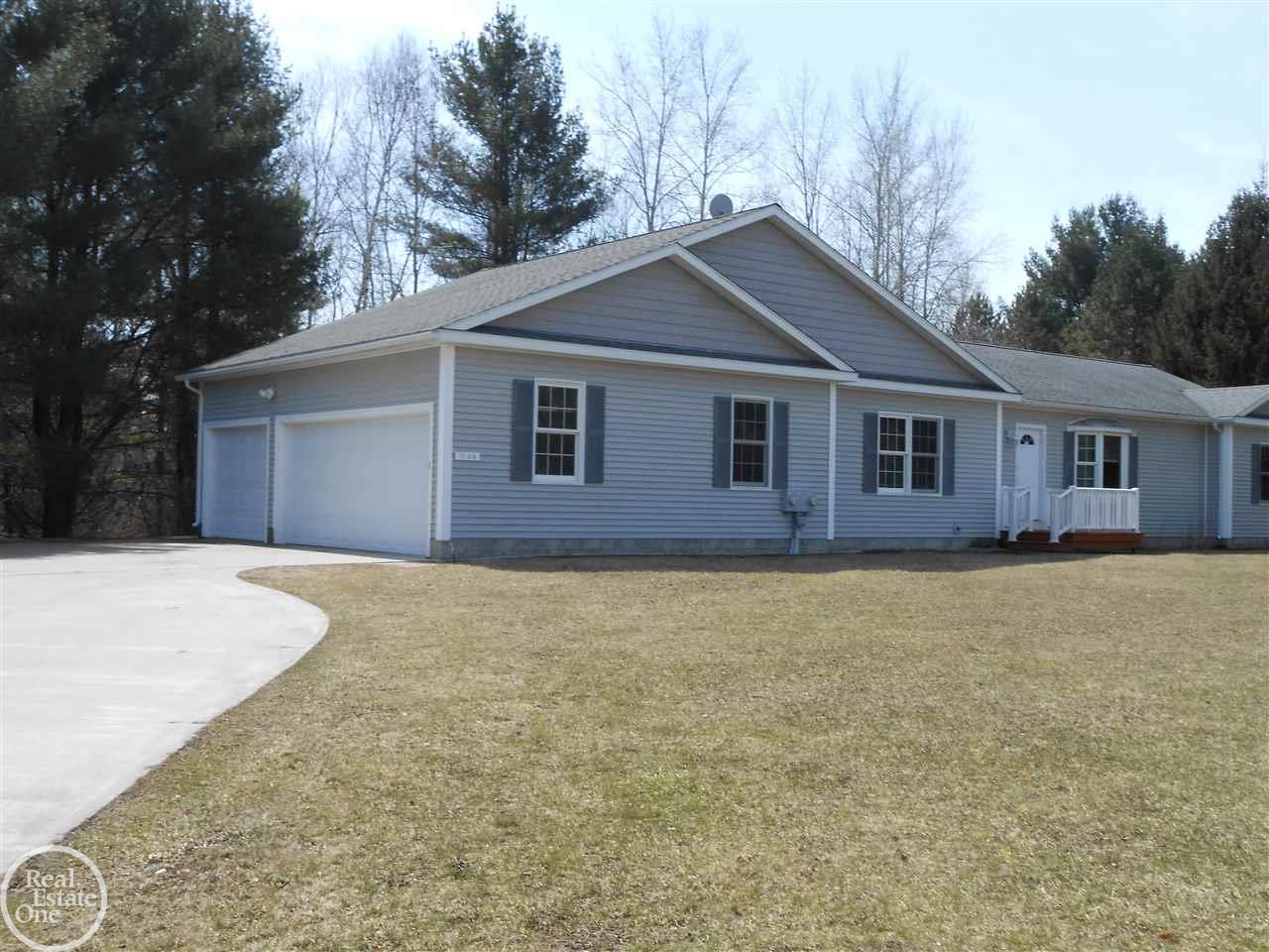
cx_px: 634
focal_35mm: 38
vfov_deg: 37.7
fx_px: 1393
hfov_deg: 49.0
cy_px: 476
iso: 80
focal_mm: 6.8
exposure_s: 1/500
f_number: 4.2
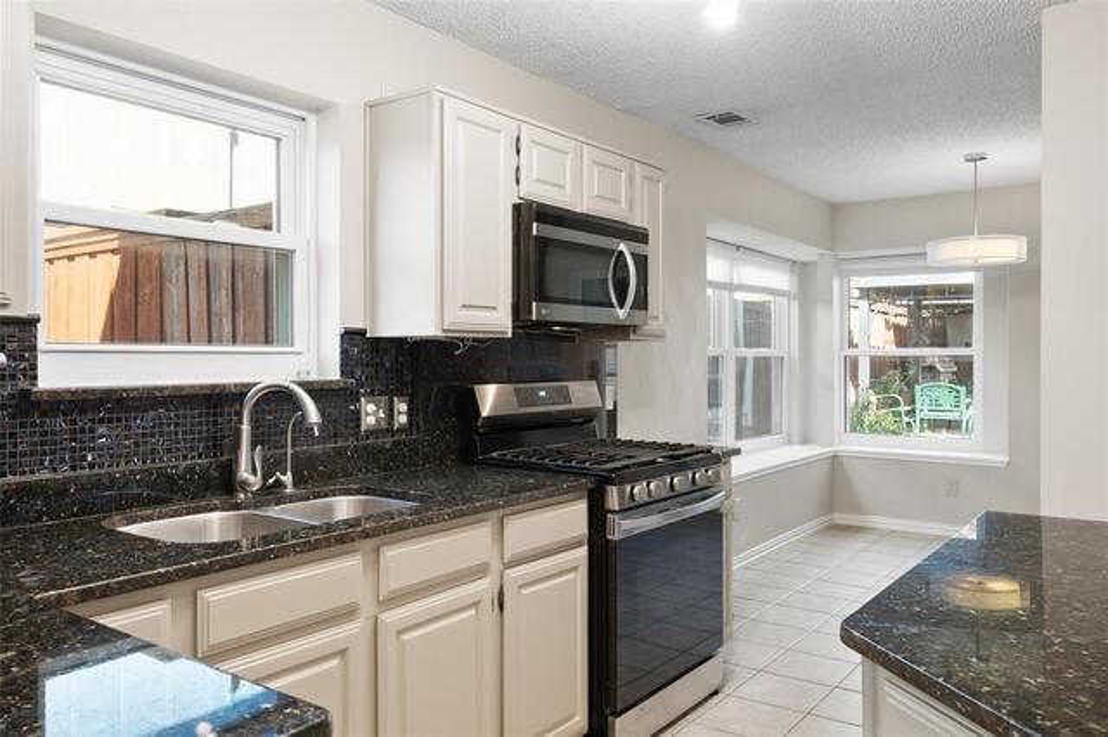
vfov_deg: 47.9
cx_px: 554
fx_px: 831
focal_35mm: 27
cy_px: 368
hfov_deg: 67.4
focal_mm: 18
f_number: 10
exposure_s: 2
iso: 400
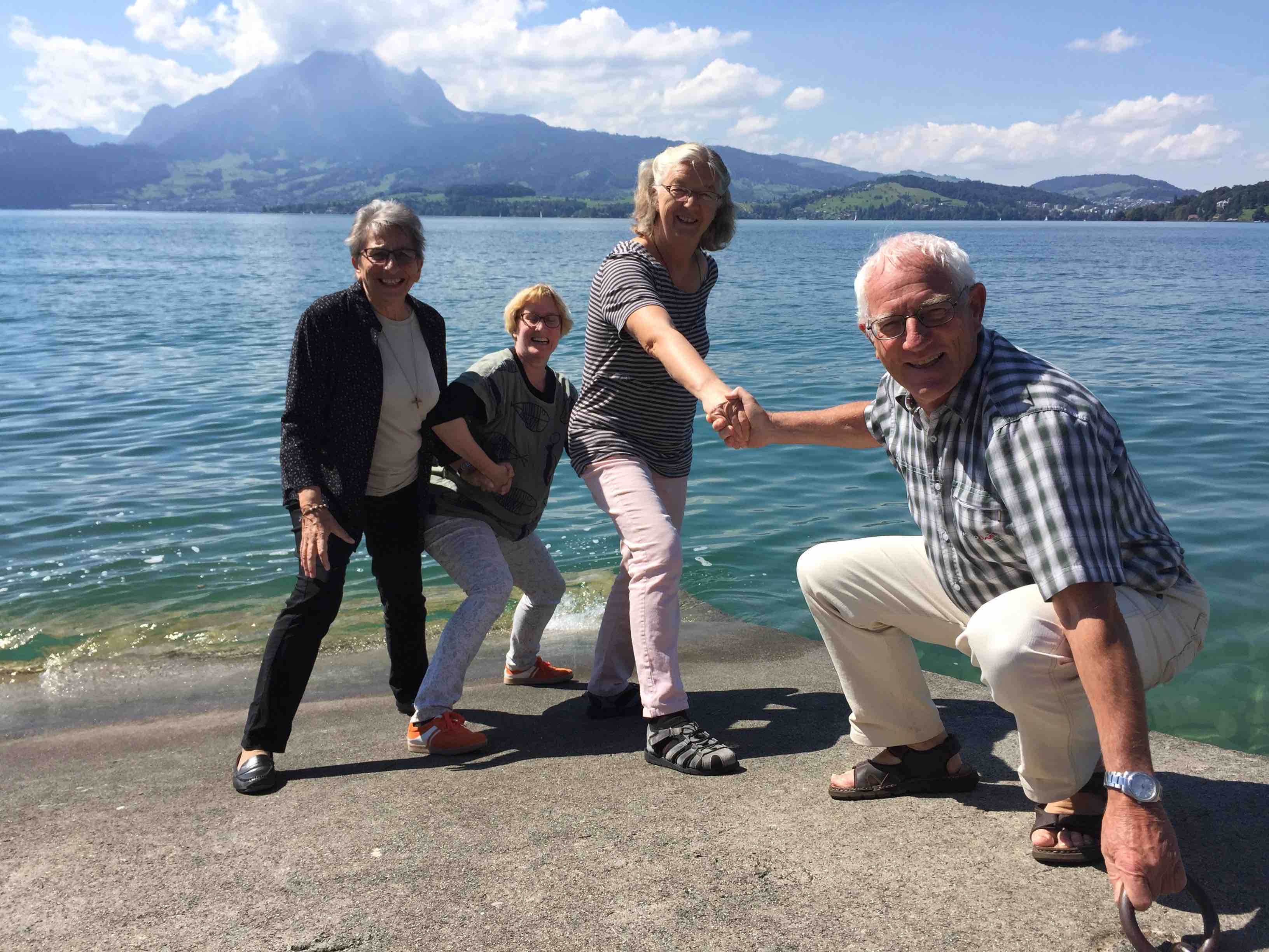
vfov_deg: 48.2
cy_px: 476
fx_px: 1063
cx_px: 634
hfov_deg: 61.7
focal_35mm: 29
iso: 32
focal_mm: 4.15
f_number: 2.2
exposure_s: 1/1980
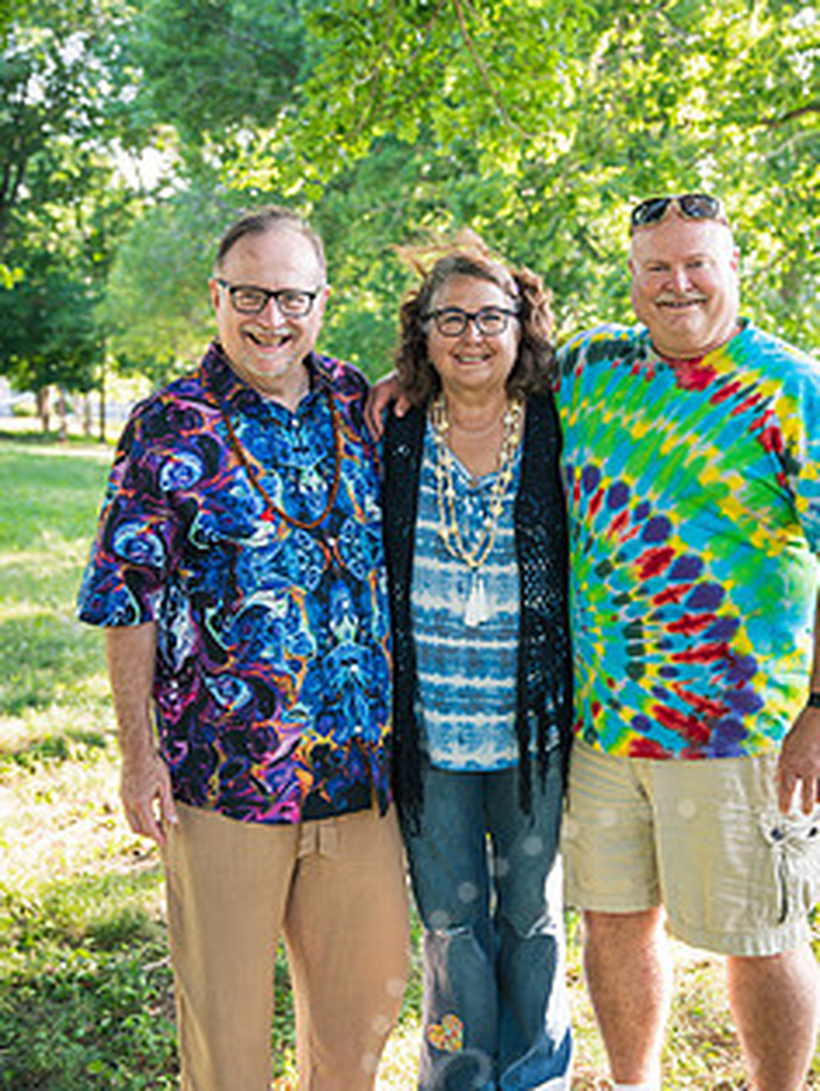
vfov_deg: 34.9
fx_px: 1735
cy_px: 521
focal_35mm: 55
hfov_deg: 26.5
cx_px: 506
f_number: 3.5
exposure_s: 1/320
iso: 800
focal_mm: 40
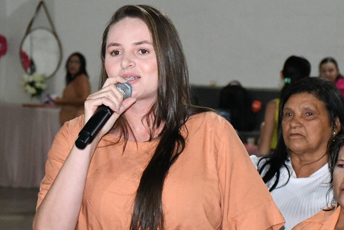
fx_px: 1357
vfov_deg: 9.7
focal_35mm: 142
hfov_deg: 14.4
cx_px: 149
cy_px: 114
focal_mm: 56
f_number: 5
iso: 10000
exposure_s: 1/250
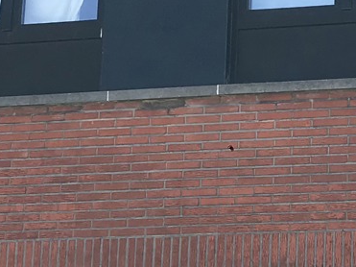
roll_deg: -0.7
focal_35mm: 145
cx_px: 363
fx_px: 1491
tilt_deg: +16.0
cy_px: 67
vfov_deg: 10.2
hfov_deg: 13.4
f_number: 1.8
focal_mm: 3.99
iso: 20
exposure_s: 1/587
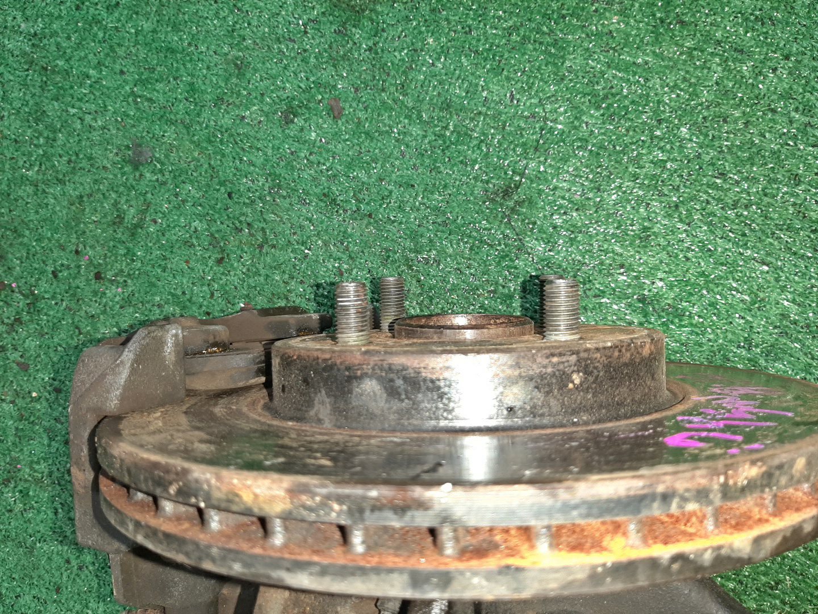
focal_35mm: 26
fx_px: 614
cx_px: 409
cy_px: 307
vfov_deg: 53.1
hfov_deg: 67.3
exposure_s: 1/25
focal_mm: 3.93
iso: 176
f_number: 1.7
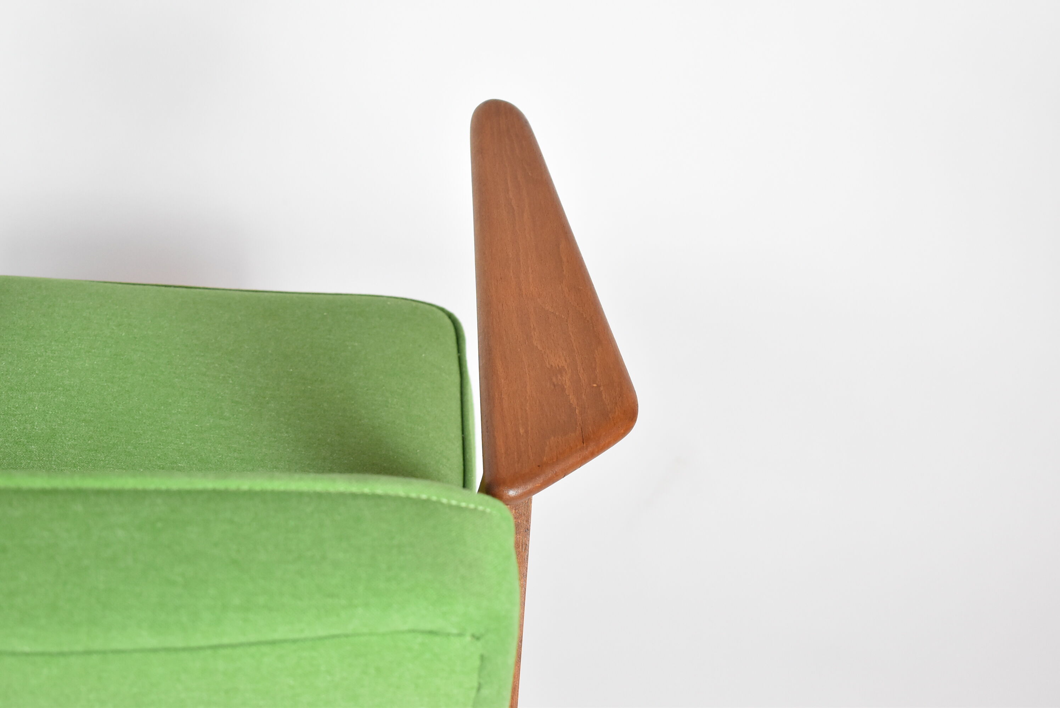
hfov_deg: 24.6
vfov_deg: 16.6
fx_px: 2431
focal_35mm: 82
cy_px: 354
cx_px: 530
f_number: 5.6
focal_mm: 55
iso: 2200
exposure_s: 1/125
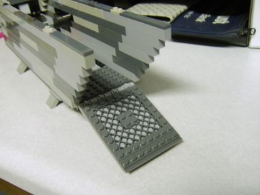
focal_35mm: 31
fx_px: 233
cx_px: 130
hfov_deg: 58.4
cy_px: 98
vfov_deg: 45.4
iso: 71
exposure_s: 1/5
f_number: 2.7
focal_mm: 8.13
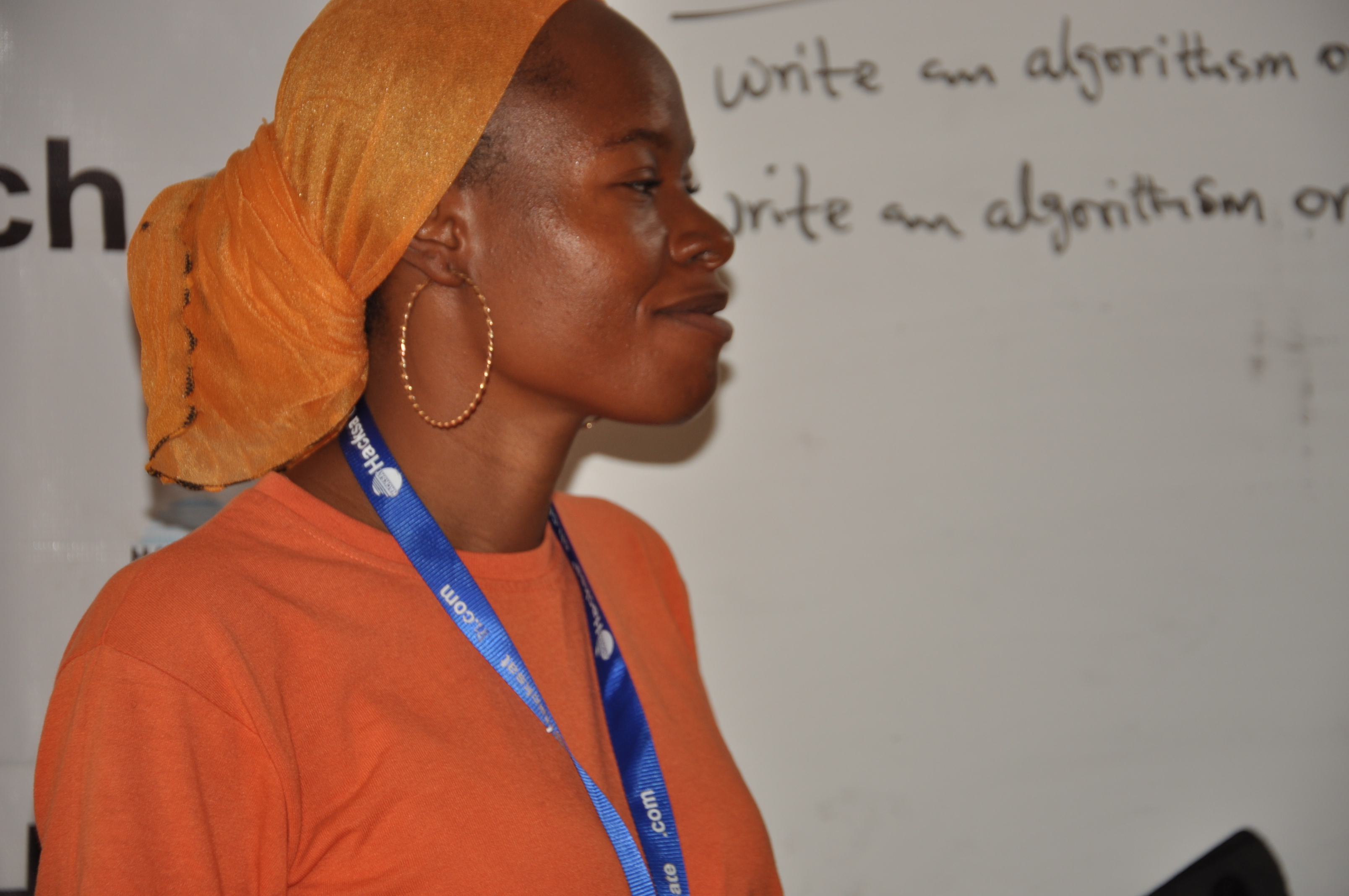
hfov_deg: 15.2
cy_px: 448
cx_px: 674
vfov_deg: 10.1
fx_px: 5053
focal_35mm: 135
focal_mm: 90
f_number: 5.6
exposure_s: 1/60
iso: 200
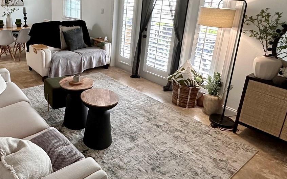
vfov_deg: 44.0
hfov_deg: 64.5
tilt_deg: -17.7
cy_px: 61
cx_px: 92
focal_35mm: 28
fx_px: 219
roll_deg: -2.4
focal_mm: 2.22
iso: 320
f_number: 2.2
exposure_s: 1/120
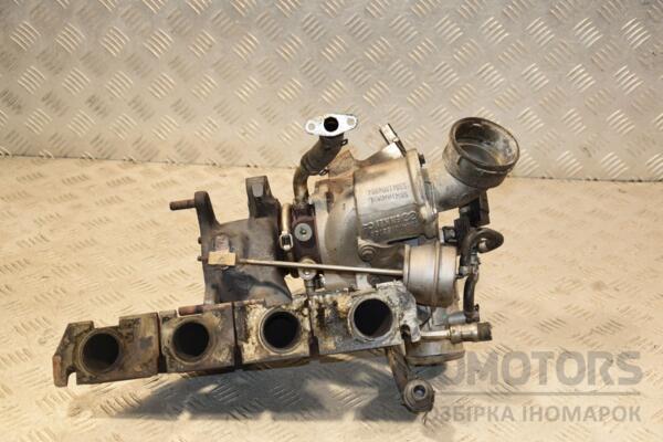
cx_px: 332
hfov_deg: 35.1
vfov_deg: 23.8
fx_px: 1050
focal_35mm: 57
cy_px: 221
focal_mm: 38
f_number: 5
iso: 800
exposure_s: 1/160
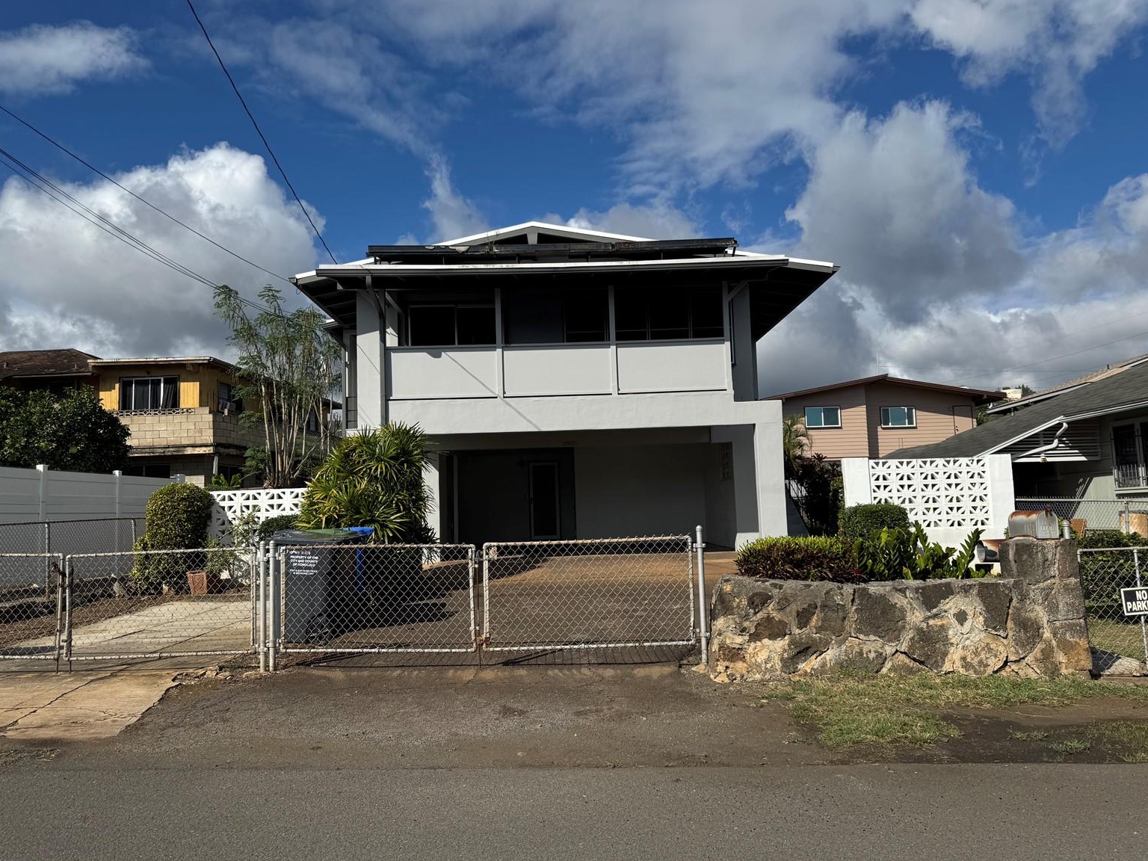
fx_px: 829
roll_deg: +1.9
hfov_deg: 69.4
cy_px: 433
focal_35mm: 25
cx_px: 576
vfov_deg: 54.9
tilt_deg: +4.4
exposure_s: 1/7092
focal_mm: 6.76
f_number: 1.78
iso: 80
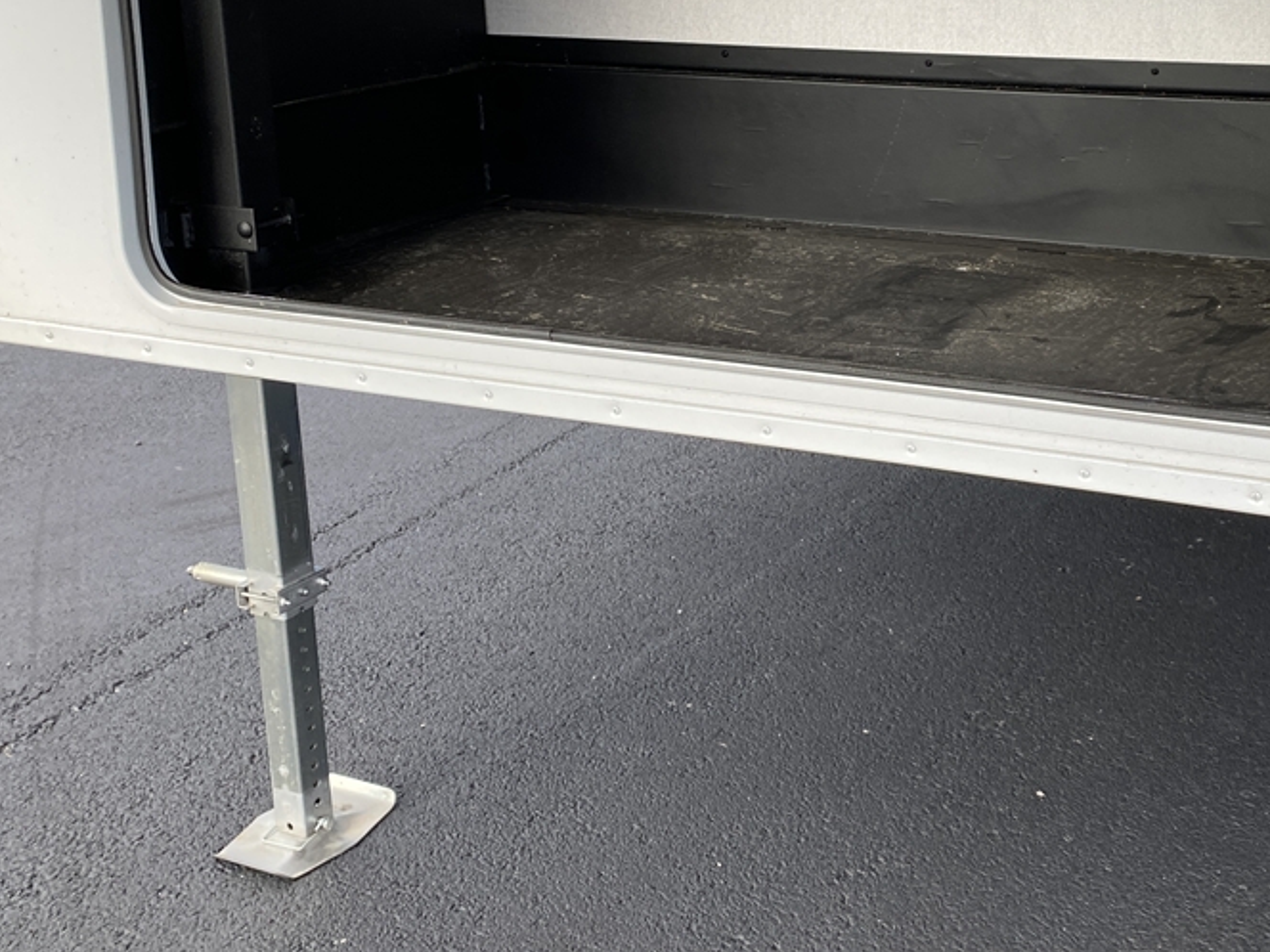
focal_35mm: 47
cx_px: 968
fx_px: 1724
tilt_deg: -14.9
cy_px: 233
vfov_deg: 30.3
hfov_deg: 39.2
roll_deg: +2.2
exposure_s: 1/297
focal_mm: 4.25
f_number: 1.8
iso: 32
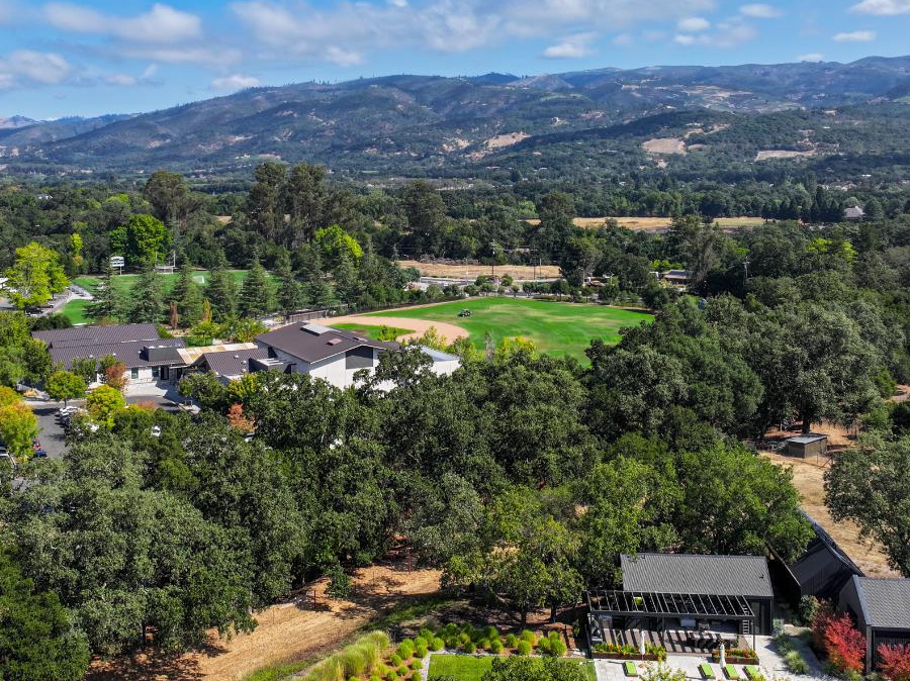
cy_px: 208
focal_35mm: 40
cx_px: 378
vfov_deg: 35.4
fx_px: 1051
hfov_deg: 46.6
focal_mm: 12.29
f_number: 2.8
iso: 120
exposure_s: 1/1600
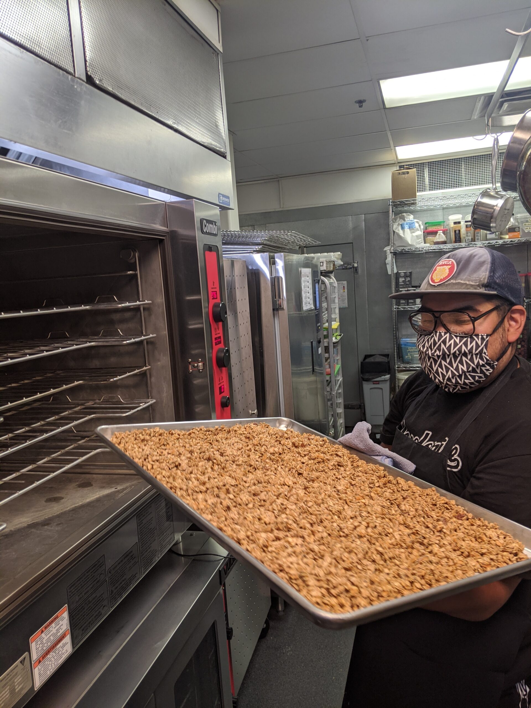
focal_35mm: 27
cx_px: 266
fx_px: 552
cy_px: 354
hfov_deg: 51.4
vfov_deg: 65.3
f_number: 1.8
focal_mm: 4.44
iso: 61
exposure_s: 1/40
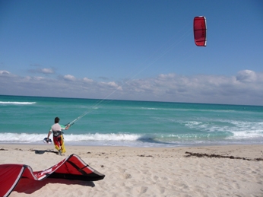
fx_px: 213
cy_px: 98
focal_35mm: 28
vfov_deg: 49.7
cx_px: 132
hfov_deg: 63.5
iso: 100
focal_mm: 4.7
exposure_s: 1/500
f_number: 8
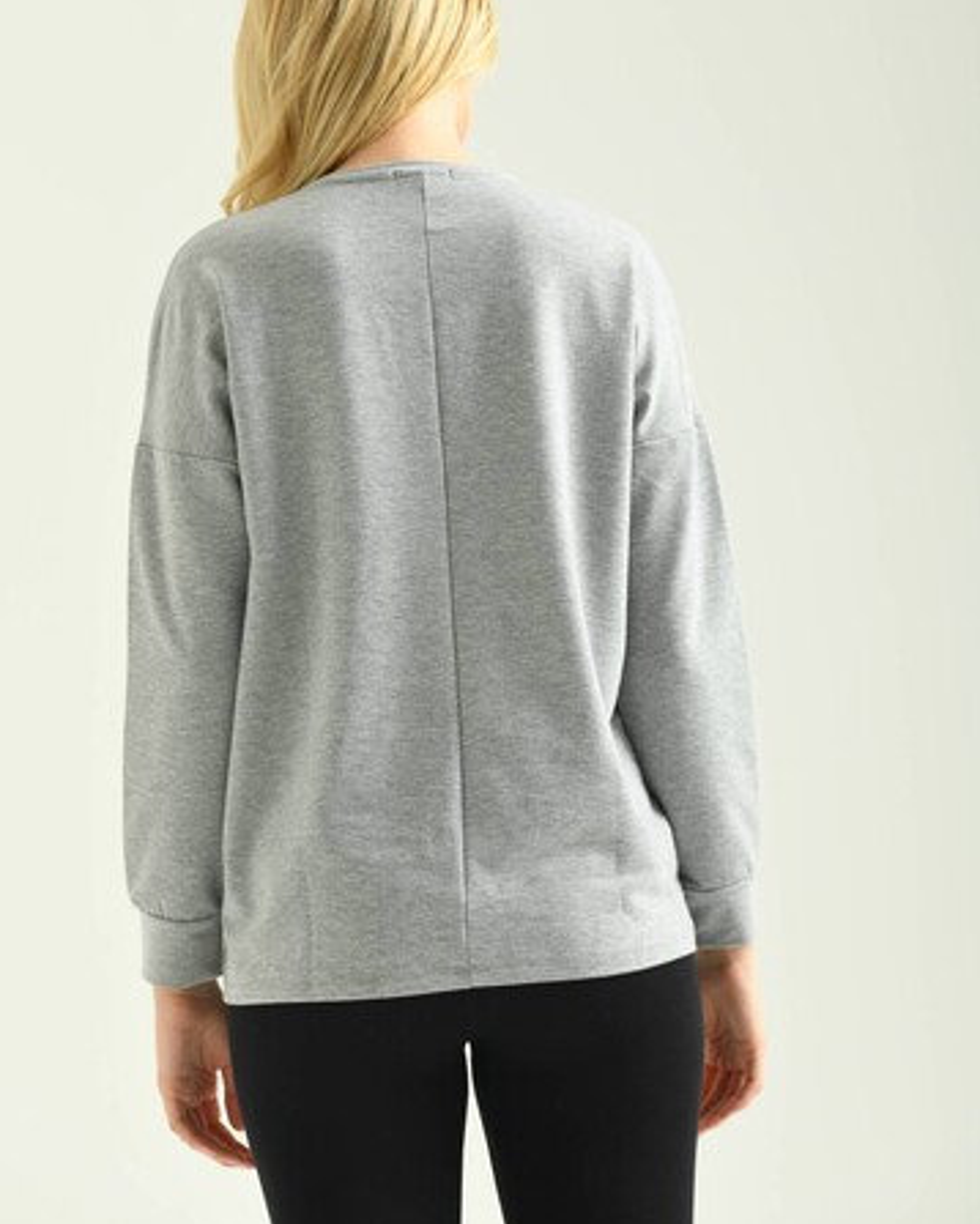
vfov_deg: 18.8
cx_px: 490
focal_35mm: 102
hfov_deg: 15.1
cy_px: 534
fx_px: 3696
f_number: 5.6
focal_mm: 90
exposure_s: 1/160
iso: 125
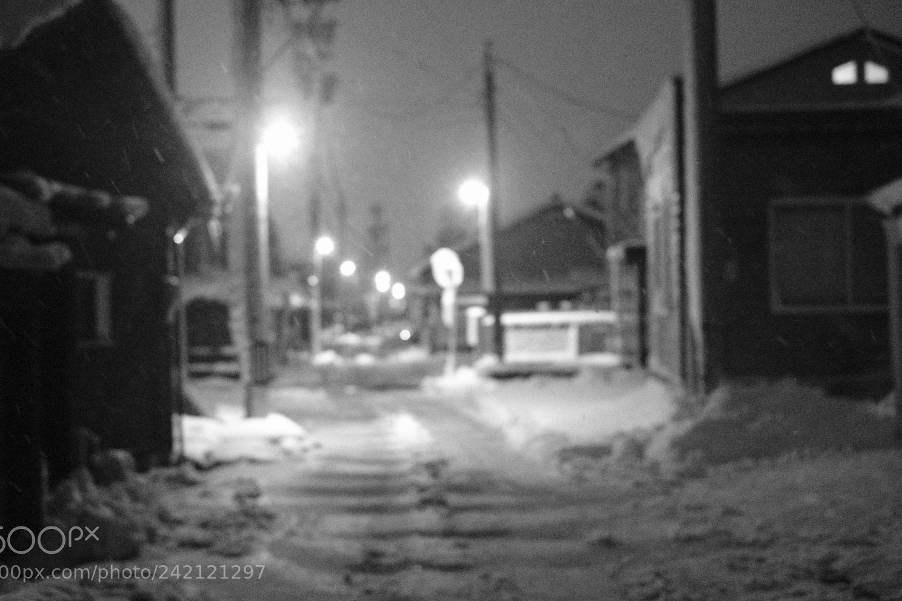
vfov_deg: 23.8
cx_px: 433
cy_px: 297
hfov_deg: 35.0
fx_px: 1428
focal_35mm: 57
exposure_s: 1/60
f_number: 2.2
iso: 25600
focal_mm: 35
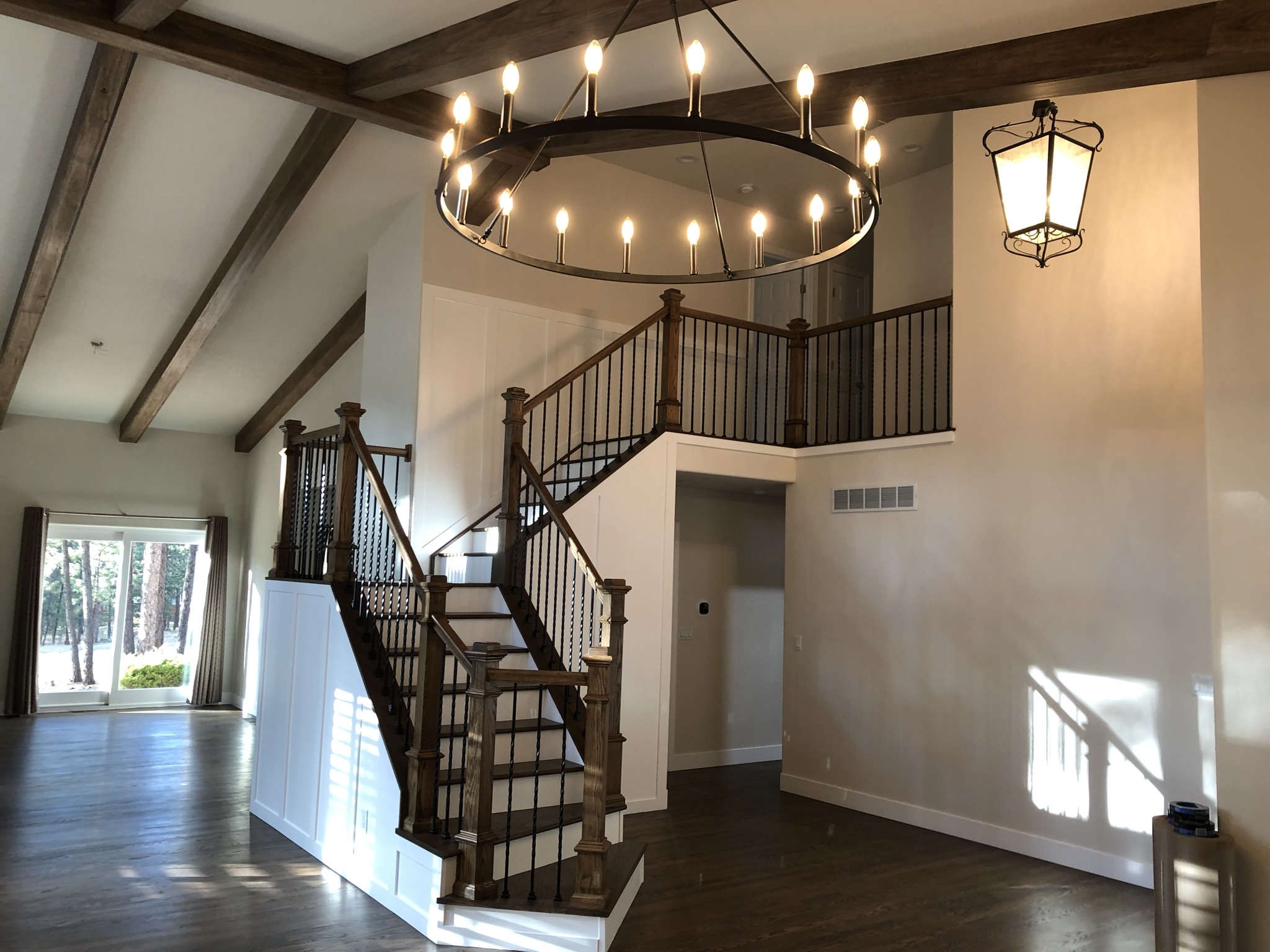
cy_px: 476
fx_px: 1027
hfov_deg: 63.4
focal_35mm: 28
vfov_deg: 49.7
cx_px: 635
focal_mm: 4
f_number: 1.8
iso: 32
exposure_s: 1/24
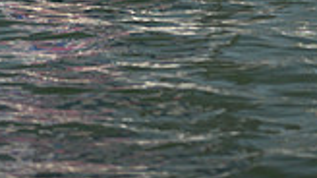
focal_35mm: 260
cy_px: -379
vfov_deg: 4.5
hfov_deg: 8.3
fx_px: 2184
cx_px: 163
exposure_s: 1/2000
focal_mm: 70
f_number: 3.5
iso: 320
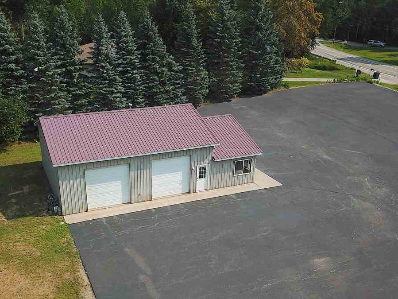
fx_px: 426
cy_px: 193
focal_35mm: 37
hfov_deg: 49.9
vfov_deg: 38.4
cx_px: 165
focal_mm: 4.73
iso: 100
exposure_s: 1/161
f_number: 2.2
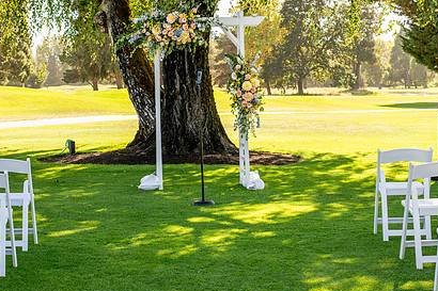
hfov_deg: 24.7
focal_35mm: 82
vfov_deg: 16.6
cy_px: 87
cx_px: 186
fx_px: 997
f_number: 5
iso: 320
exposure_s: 1/400
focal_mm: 35
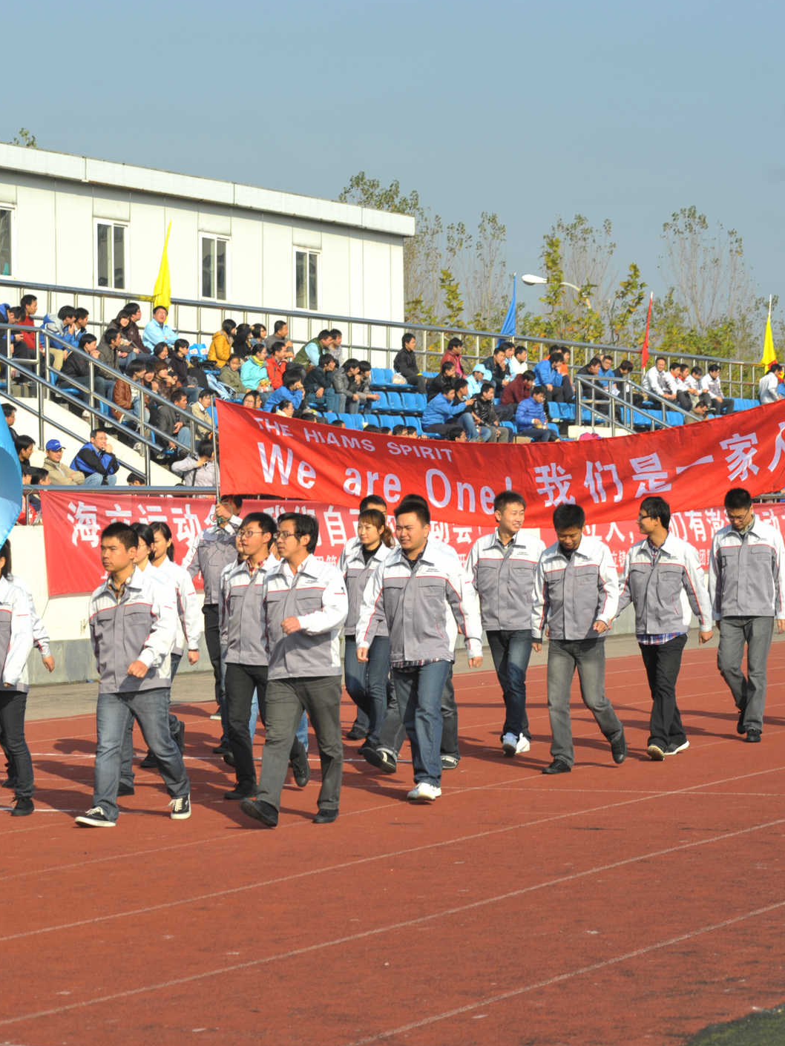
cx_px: 151
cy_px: 522
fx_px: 3506
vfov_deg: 17.0
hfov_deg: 12.7
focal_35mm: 116
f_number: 8
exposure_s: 1/250
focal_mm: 80
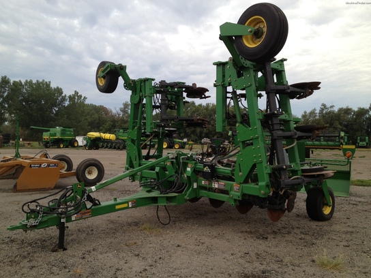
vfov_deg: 40.7
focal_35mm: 35
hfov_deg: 52.6
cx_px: 186
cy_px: 139
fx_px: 375
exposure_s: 1/206
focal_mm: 4.28
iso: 64
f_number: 2.4
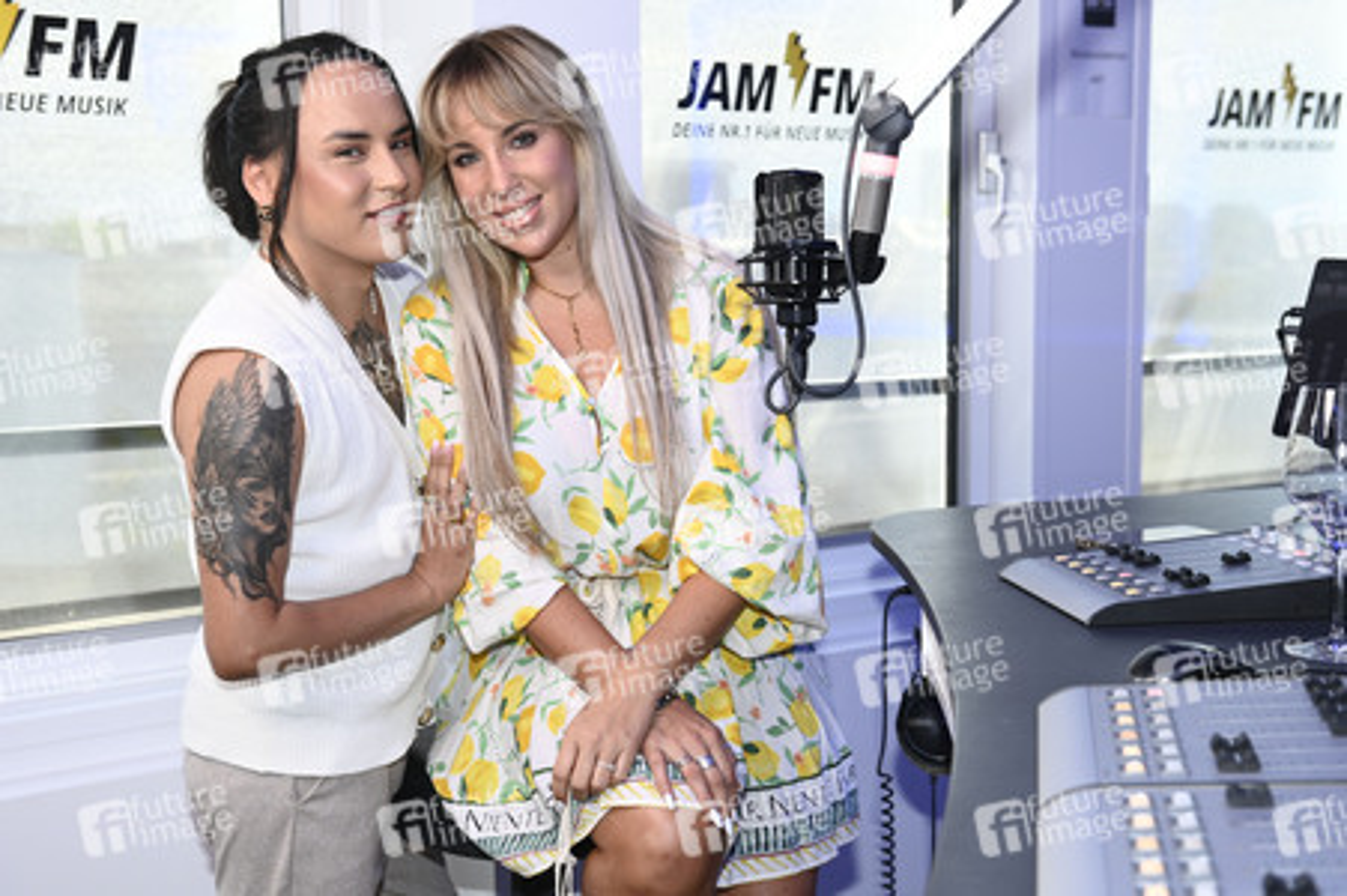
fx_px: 1795
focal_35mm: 48
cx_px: 674
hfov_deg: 41.1
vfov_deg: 28.0
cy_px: 448
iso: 1250
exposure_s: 1/200
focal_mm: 48
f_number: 4.5
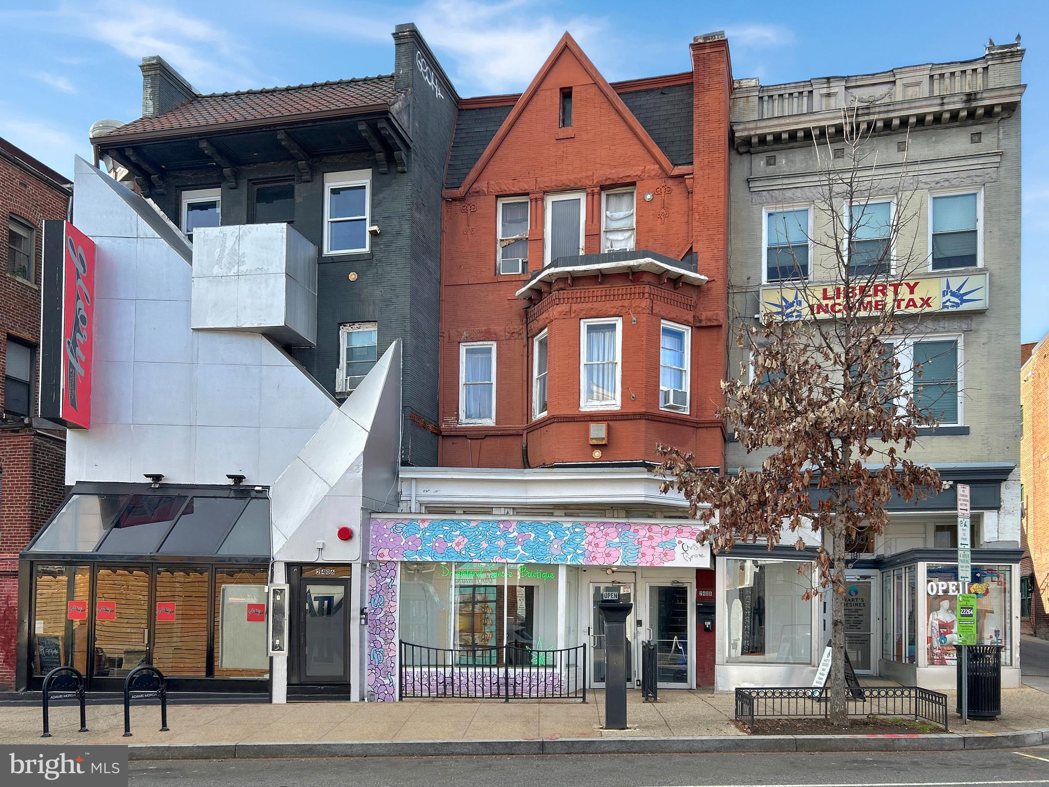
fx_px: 788
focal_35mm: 26
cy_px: 394
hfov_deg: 67.3
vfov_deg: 53.1
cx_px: 524
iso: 50
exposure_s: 1/1295
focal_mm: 5.7
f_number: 1.5
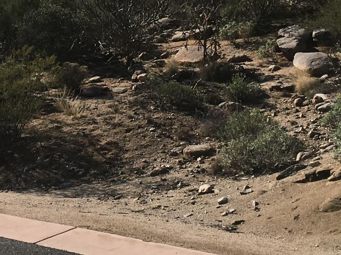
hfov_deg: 18.8
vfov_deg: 14.0
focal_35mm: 103
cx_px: 38
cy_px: -37
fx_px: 1014
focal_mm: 4.15
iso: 25
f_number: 2.2
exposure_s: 1/2564
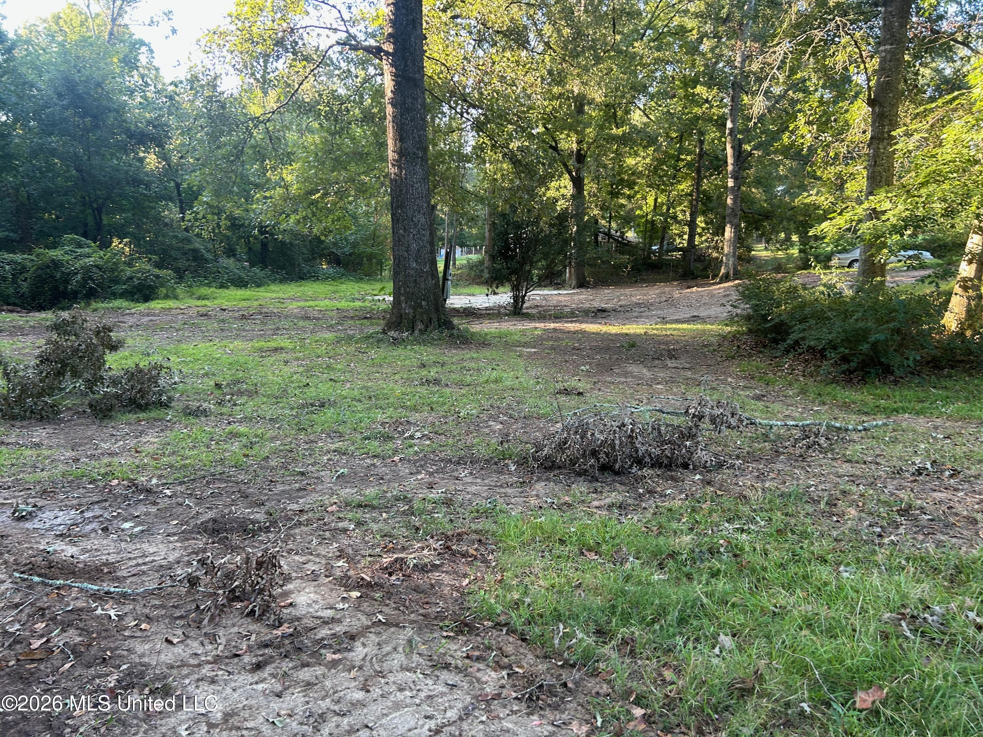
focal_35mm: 26
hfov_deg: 67.3
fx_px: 738
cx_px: 492
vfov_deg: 53.1
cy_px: 368
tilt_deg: -9.2
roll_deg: +0.1
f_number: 1.5
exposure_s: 1/121
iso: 80
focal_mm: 5.7
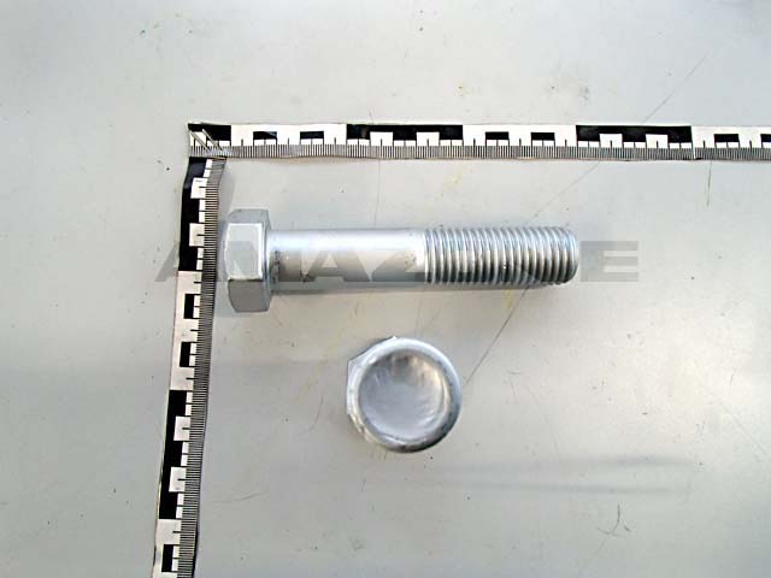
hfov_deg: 63.4
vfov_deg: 49.7
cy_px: 289
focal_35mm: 28
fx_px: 624
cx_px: 386
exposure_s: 1/20
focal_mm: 5
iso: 400
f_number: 3.9
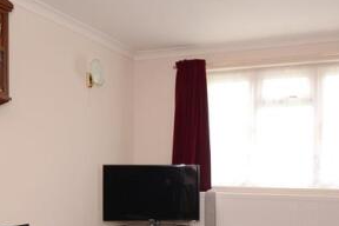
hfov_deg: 46.9
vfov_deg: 31.9
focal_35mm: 41
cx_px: 214
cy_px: 176
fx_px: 386
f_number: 5.6
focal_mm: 12
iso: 200
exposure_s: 1/15
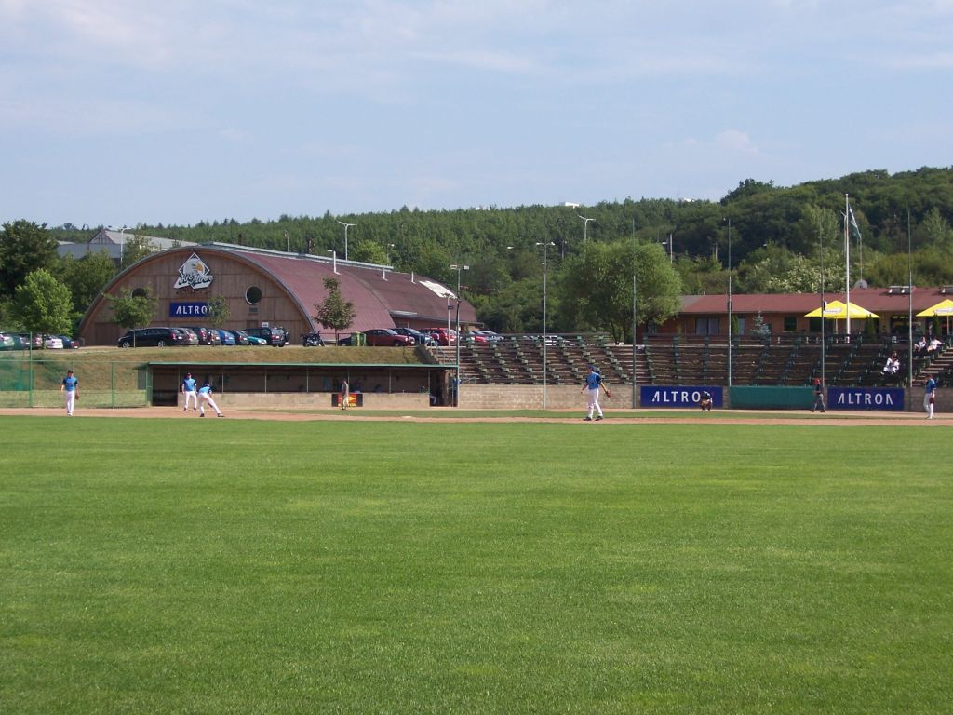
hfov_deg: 27.8
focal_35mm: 70
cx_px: 476
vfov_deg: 21.0
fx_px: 1927
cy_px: 358
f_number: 3.8
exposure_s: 1/640
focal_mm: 12
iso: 80
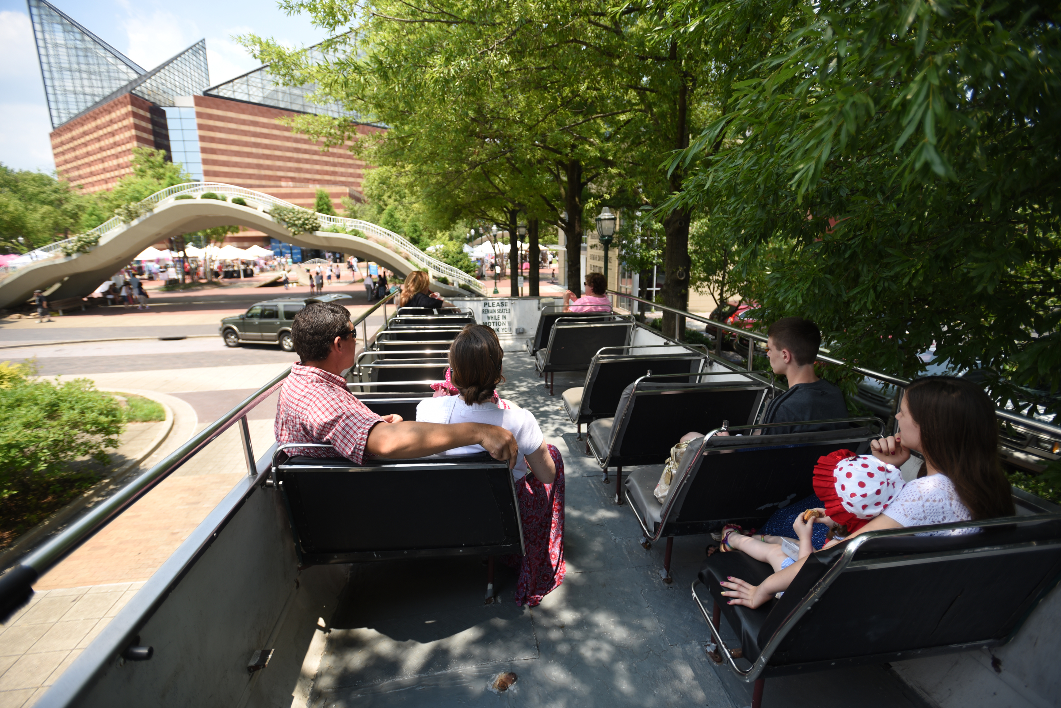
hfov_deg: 93.3
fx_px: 501
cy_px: 354
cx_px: 530
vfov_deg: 70.5
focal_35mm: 17
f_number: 2.8
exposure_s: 1/640
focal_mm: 17
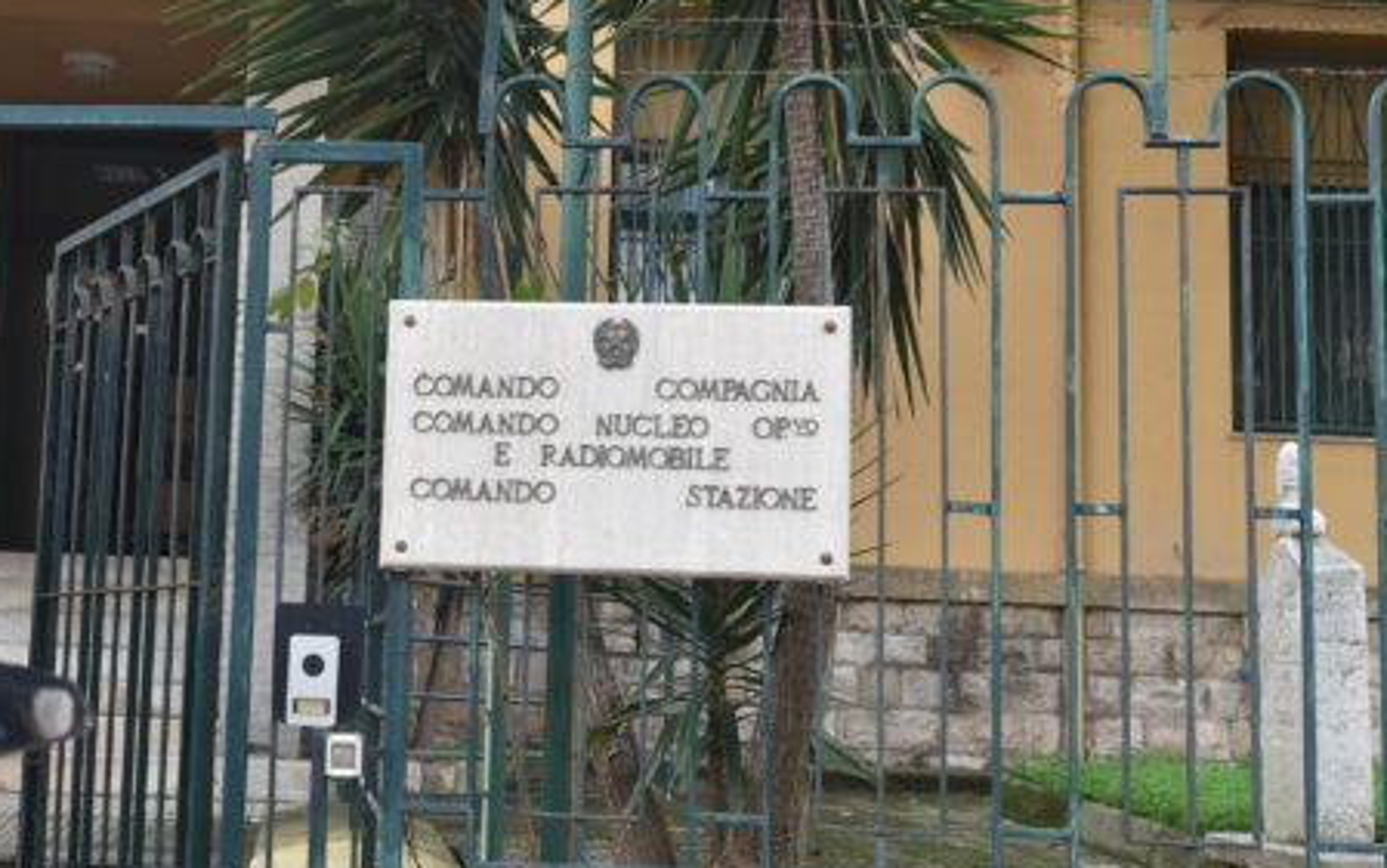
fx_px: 2307
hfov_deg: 32.9
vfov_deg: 21.3
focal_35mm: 61
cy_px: 337
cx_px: 380
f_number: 6.7
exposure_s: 1/180
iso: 400
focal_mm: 35
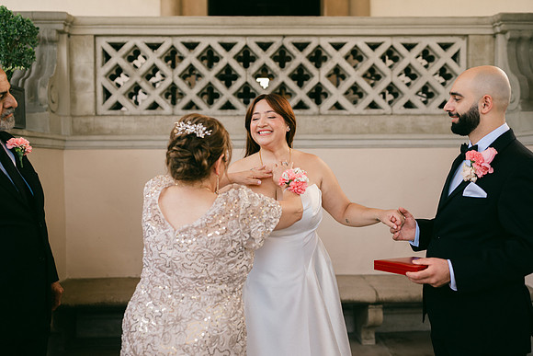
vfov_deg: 37.9
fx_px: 518
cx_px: 266
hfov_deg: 54.4
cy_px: 178
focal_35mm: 35
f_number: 2
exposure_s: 1/640
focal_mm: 35
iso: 160
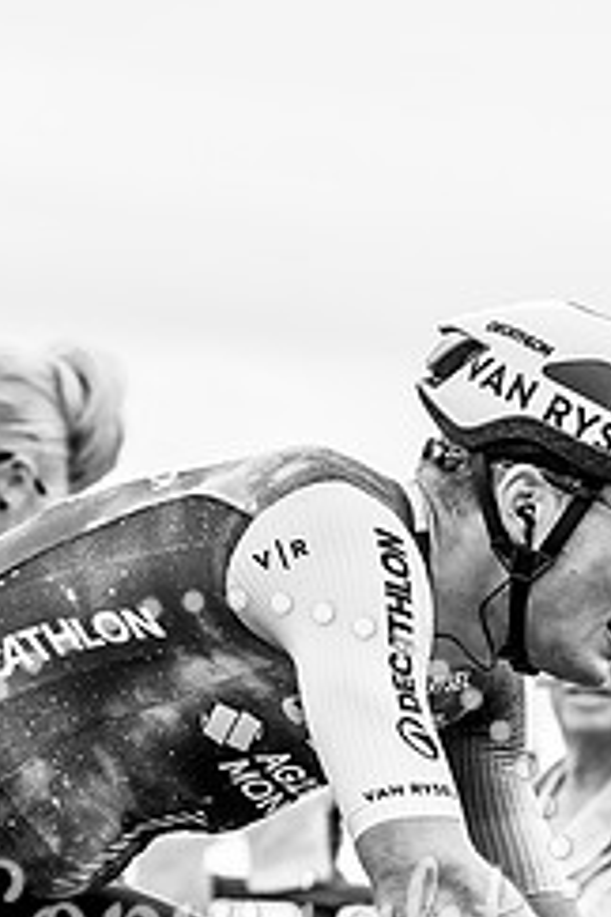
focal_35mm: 322
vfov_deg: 6.4
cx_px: 477
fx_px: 8197
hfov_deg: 4.3
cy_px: 595
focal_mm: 88
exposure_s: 1/1000
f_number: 3.5
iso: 320
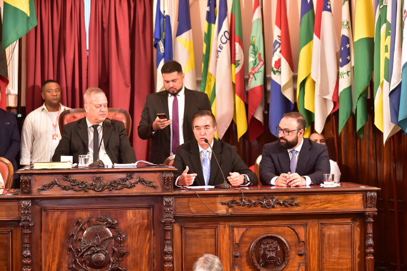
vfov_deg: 16.0
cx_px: 204
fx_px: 960
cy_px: 136
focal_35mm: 85
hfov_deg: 23.9
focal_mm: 85
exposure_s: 1/80
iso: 2500
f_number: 3.5
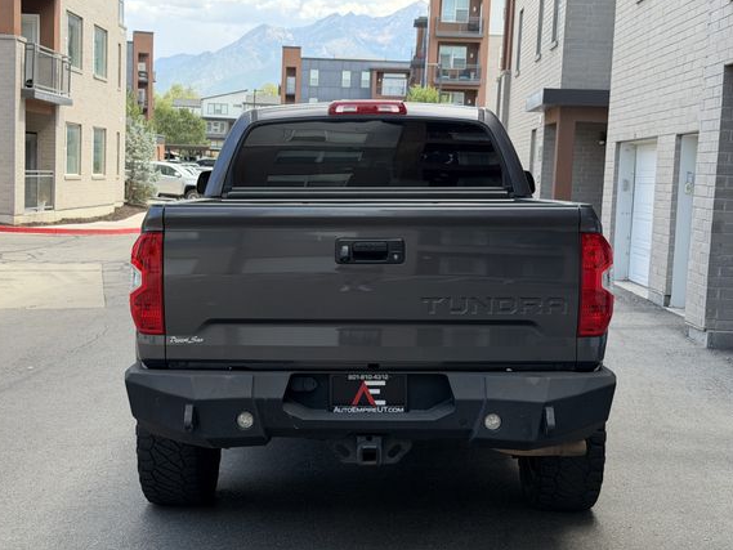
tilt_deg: -4.8
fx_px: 1144
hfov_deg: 35.5
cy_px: 285
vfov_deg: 27.0
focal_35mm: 54
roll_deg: -2.0
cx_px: 335
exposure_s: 1/620
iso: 80
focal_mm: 6.76
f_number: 1.78
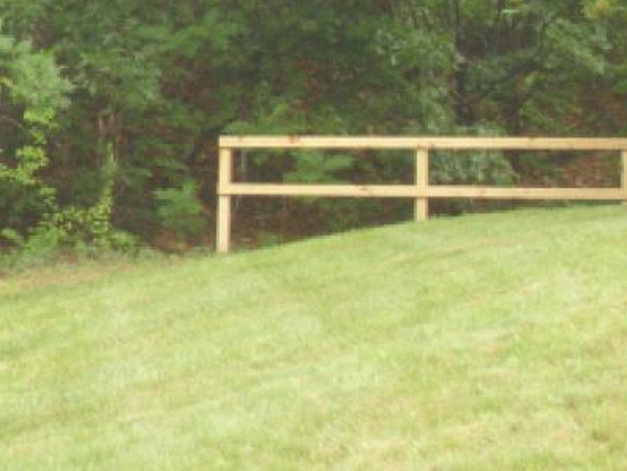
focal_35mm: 196
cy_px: 18
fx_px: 3551
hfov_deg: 10.1
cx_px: 144
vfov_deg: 7.6
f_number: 4.2
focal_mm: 12.6
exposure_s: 1/60
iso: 200
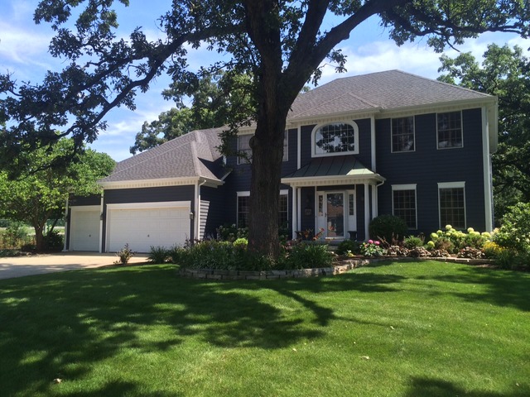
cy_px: 198
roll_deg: -0.7
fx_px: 444
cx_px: 265
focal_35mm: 29
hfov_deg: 61.7
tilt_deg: +4.4
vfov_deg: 48.2
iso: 32
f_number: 2.2
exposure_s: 1/933
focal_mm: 4.15
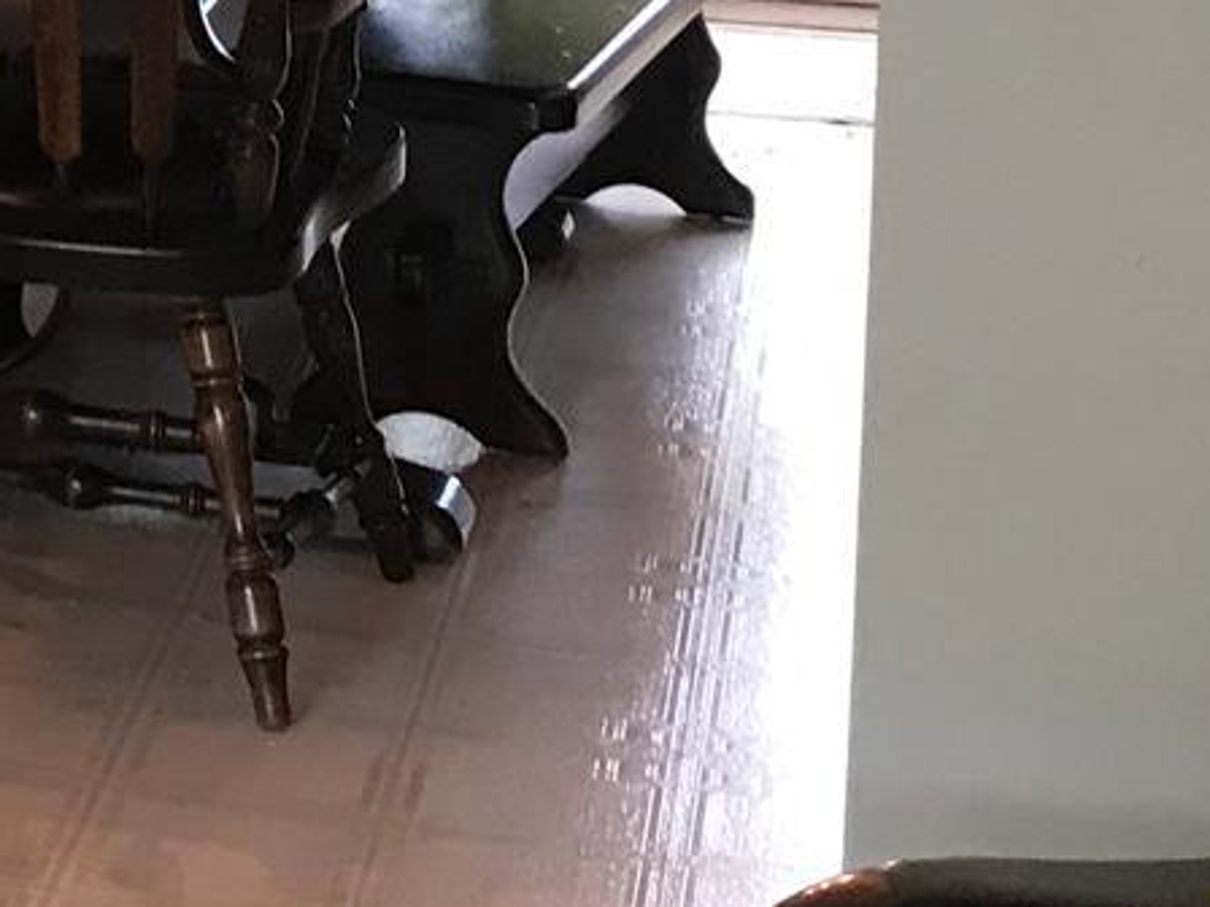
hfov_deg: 14.0
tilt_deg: -5.8
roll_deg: -0.5
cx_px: -826
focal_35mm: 128
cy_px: -440
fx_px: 4474
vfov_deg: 11.1
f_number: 1.8
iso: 40
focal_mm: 3.99
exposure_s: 1/20
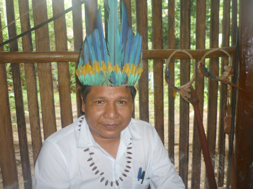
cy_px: 94
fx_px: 241
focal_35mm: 33
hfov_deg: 55.4
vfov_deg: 42.9
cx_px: 126
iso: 100
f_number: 2.8
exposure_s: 1/30
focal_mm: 5.5
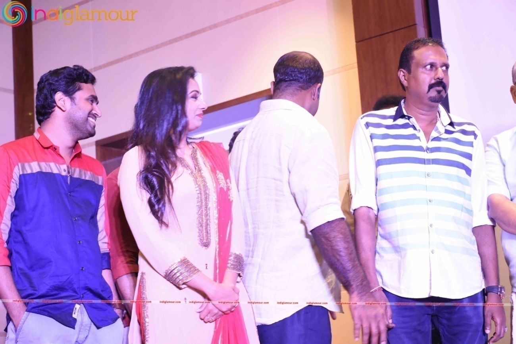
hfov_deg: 27.0
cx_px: 258
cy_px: 172
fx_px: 1075
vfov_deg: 18.2
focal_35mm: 75
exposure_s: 1/100
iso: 6400
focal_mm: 50
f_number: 4.8
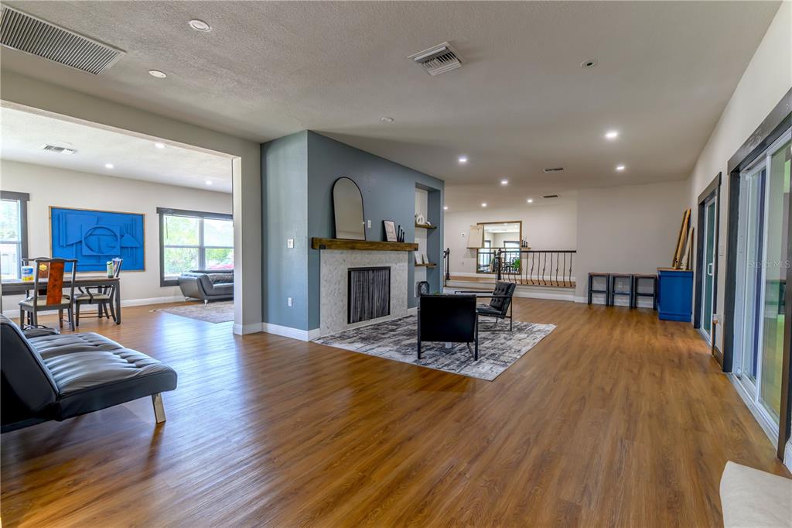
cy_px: 264
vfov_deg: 73.7
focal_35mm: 16
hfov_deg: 96.8
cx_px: 396
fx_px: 352
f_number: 7.1
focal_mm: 16
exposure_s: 1/80
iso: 500
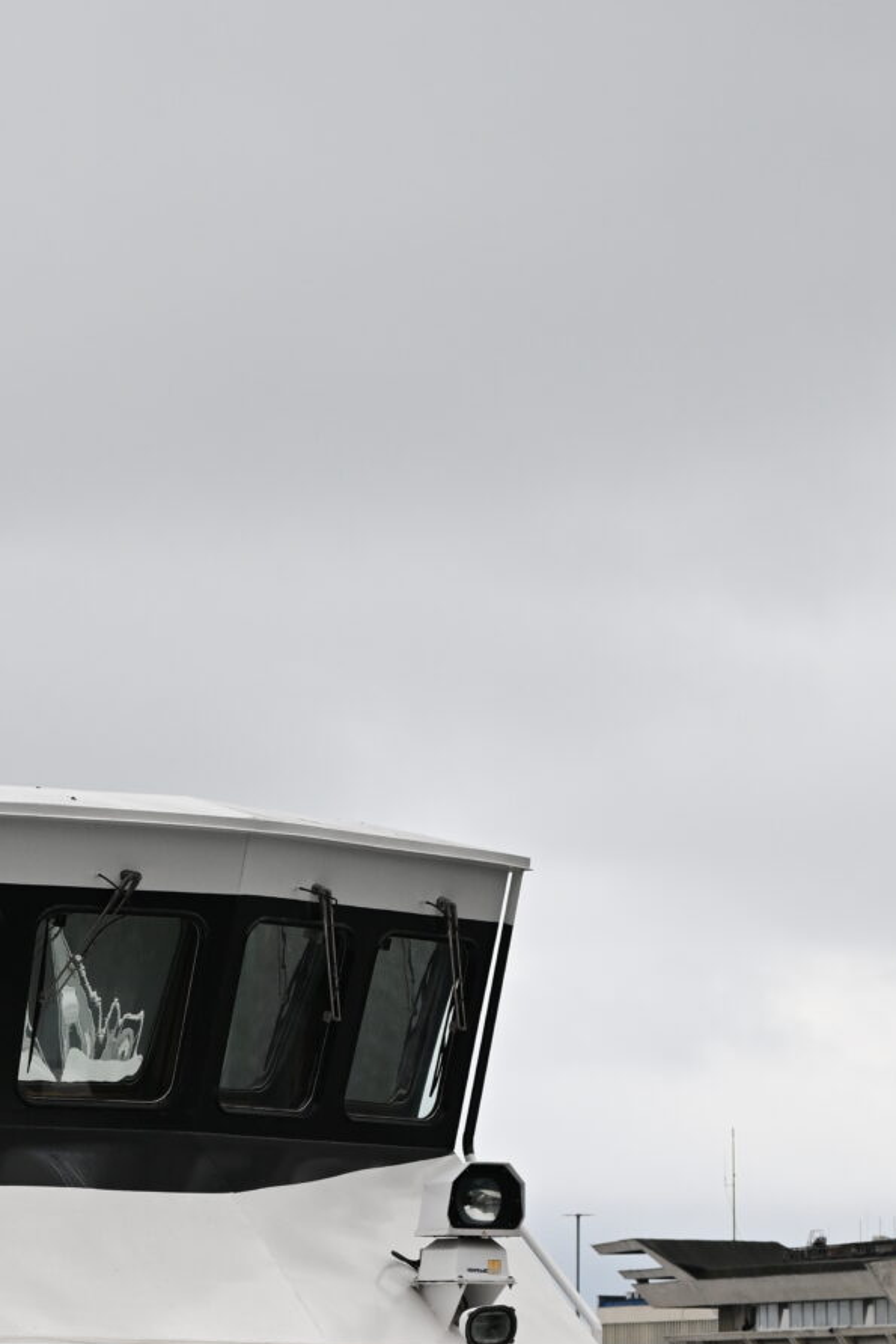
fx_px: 6530
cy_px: 1481
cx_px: -233
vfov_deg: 11.6
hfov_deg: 7.8
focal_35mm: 175
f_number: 4
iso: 400
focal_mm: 61
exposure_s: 1/250
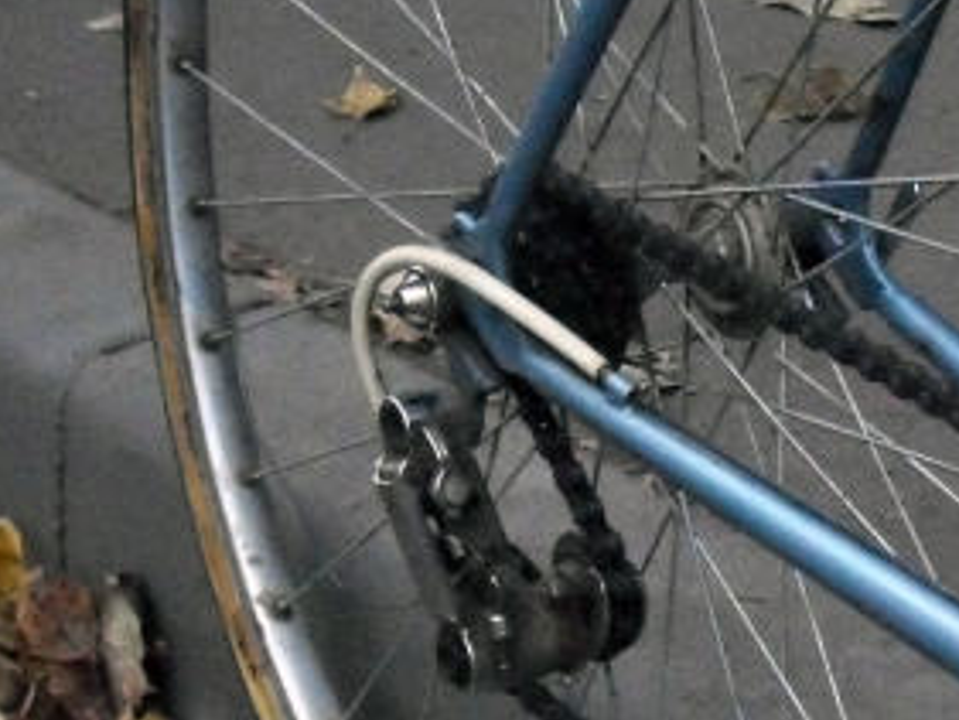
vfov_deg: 13.7
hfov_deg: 17.8
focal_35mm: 106
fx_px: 2938
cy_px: 773
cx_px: 1080
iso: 800
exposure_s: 1/20
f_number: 2.8
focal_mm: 6.3
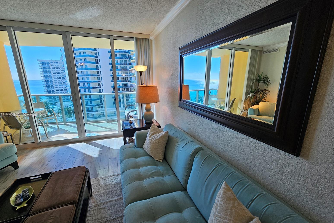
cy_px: 115
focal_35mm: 14
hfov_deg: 104.3
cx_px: 166
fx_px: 130
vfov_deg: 81.2
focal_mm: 2.2
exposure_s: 1/127
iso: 50
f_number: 2.2
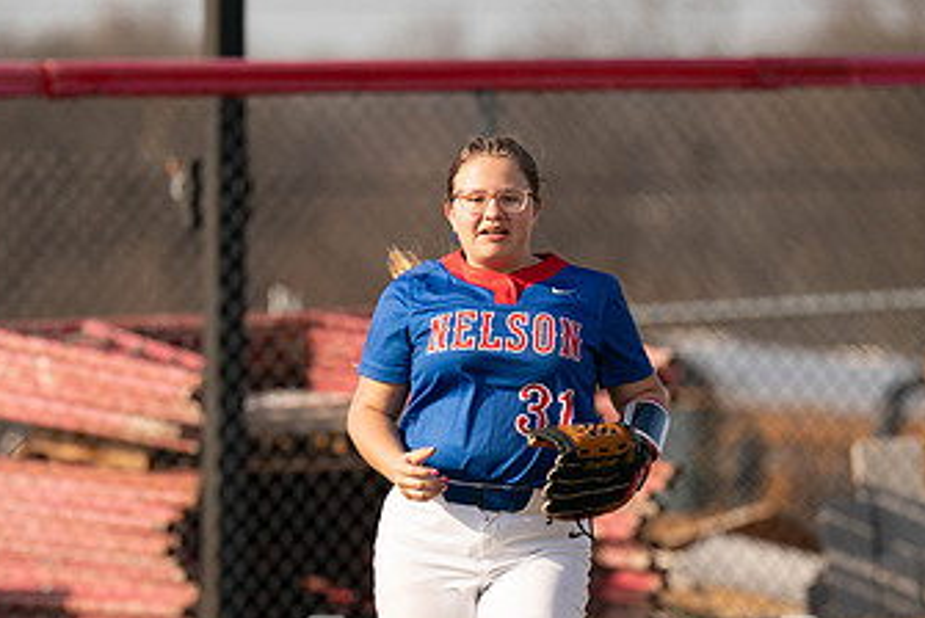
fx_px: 17358
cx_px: 548
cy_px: 423
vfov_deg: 2.0
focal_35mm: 675
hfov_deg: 3.1
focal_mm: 200
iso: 160
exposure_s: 1/2000
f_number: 2.8
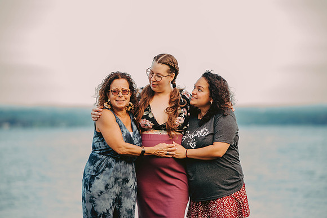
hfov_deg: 10.5
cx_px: 164
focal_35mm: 195
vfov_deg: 7.0
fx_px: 1772
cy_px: 109
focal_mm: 195
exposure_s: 1/125
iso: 250
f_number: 3.5
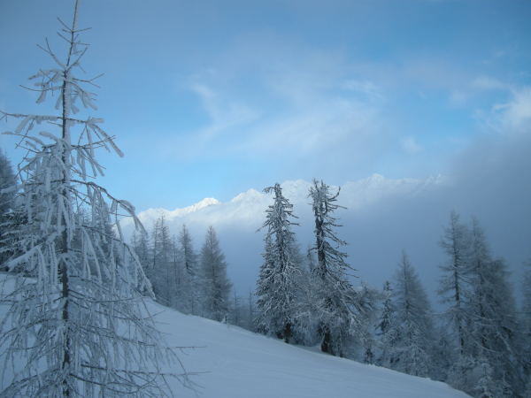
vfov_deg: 38.7
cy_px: 199
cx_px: 266
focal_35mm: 37
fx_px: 568
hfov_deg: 50.1
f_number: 8
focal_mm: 7.9
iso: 64
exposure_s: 1/150
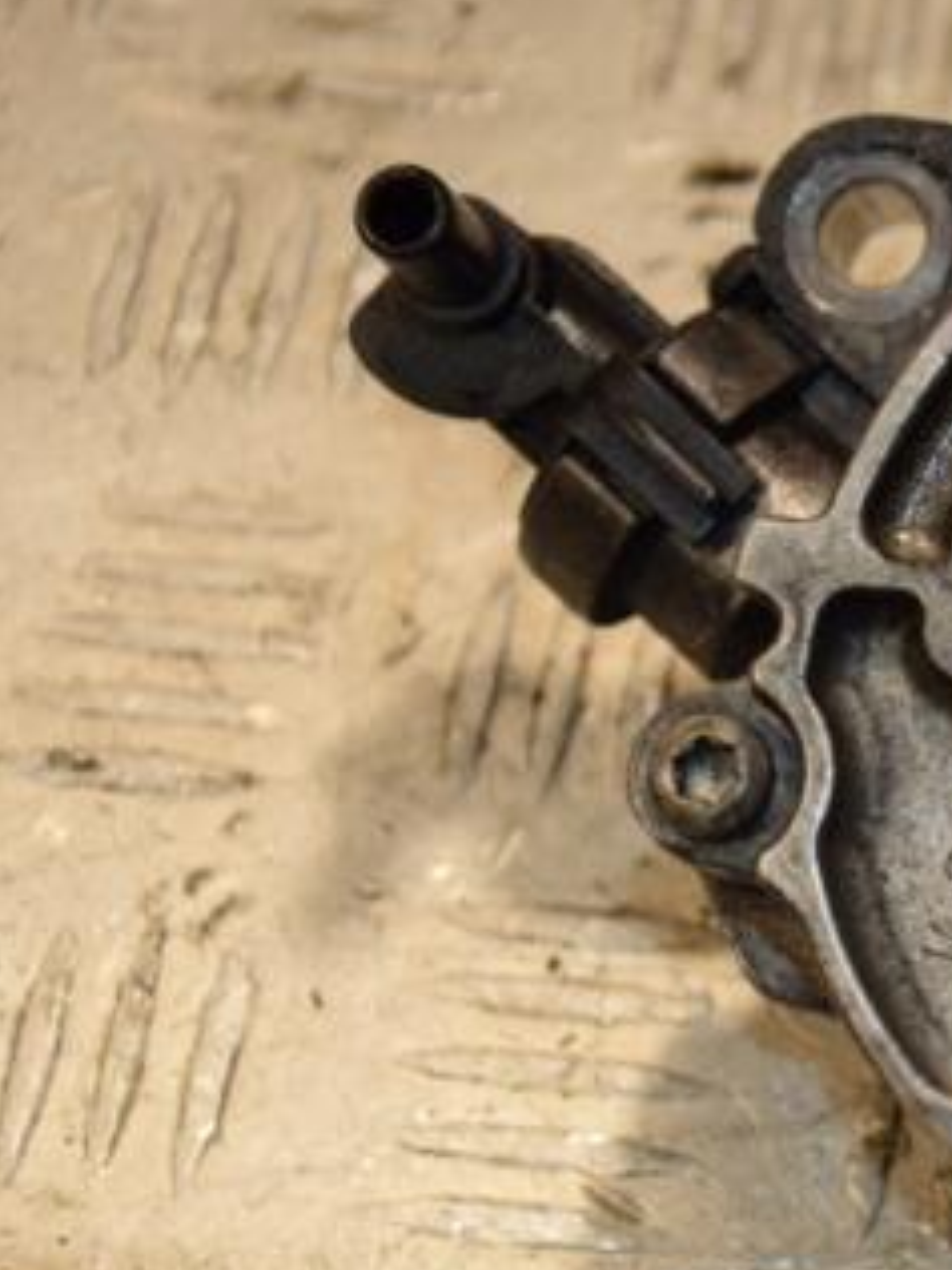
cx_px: 1189
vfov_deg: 12.4
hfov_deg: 9.2
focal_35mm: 159
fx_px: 5830
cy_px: 707
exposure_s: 1/200
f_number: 5.6
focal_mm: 58
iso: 800
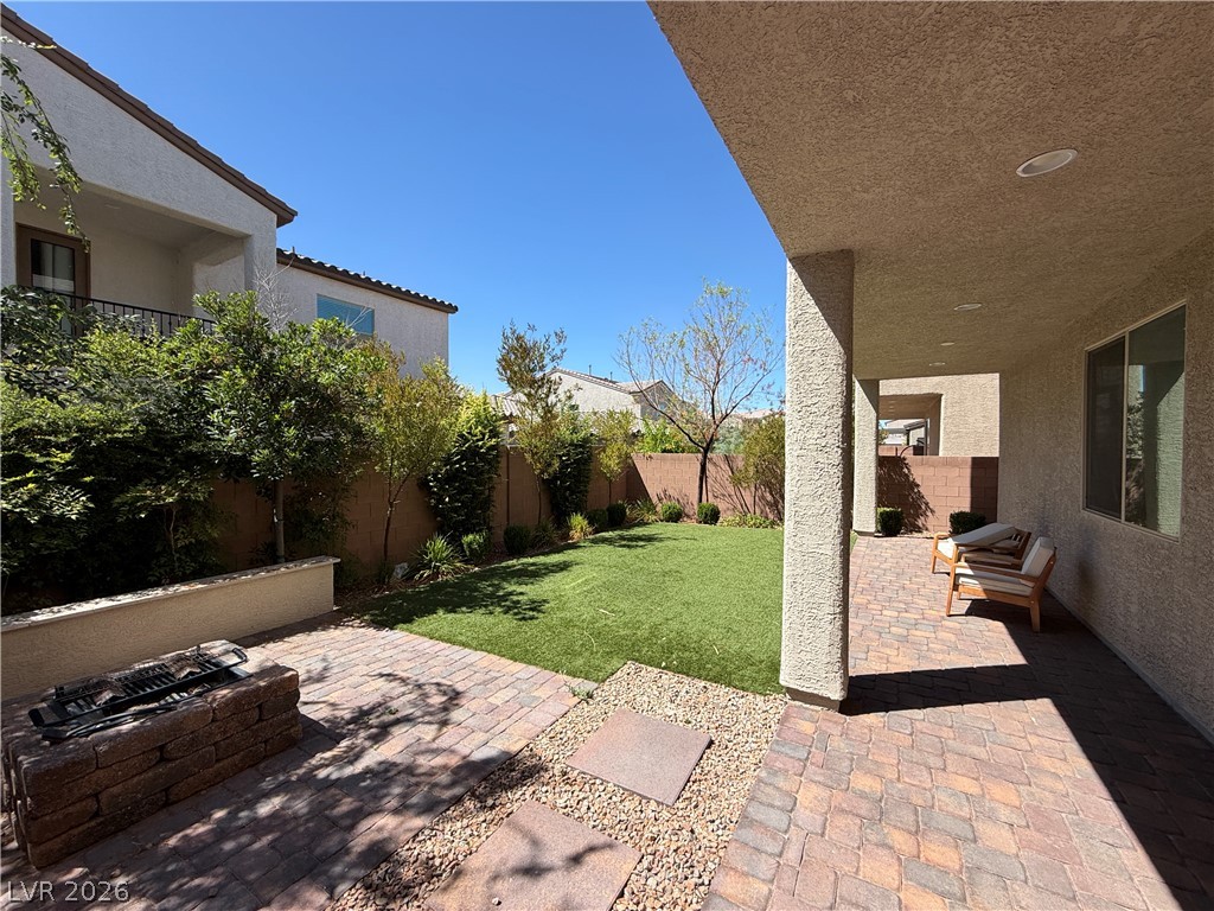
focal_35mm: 14
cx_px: 607
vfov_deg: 85.7
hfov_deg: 102.1
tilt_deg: -1.2
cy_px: 456
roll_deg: +0.2
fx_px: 491
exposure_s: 1/770
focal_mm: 2.22
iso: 25
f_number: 2.2
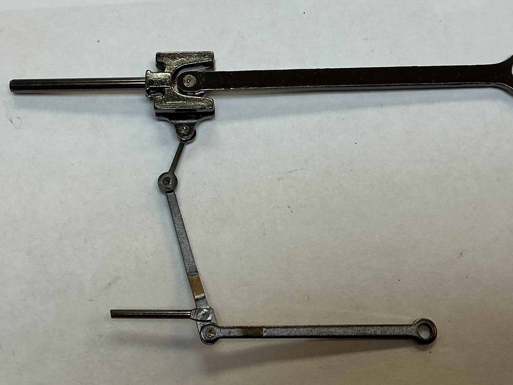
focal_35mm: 53
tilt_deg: -75.6
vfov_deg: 27.4
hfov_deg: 36.2
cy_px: 139
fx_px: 786
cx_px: 247
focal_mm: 3
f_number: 1.8
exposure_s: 1/100
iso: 25
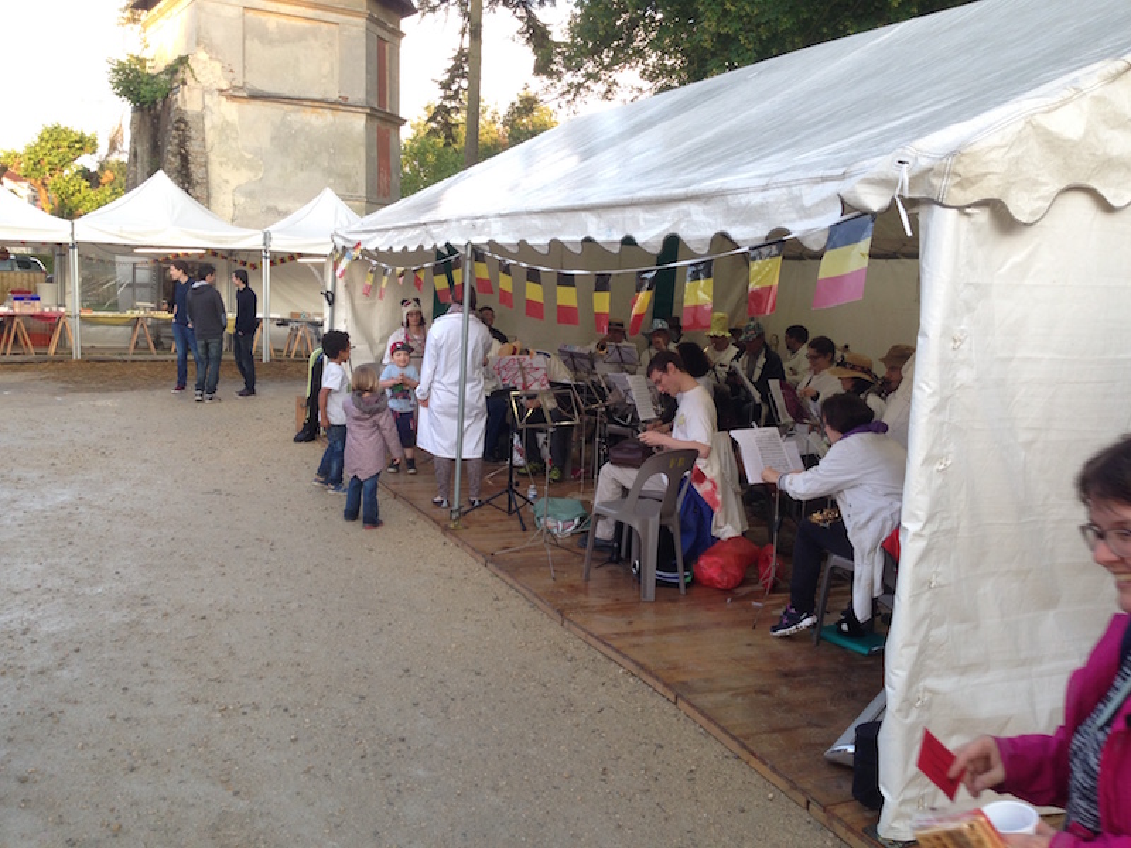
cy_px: 424
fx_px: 1078
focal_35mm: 33
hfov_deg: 55.4
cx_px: 566
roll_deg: -1.9
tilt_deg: -9.3
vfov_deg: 42.9
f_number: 2.4
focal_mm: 4.12
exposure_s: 1/120
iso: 50
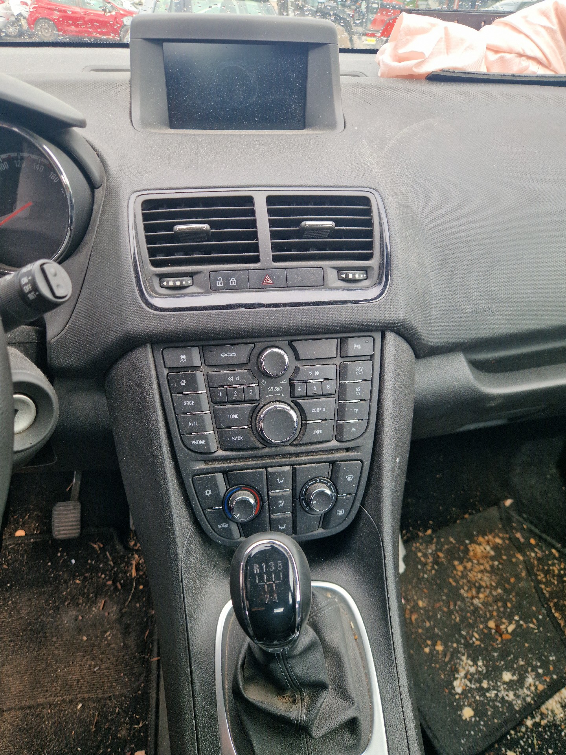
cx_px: 283
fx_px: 501
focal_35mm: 23
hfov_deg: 58.9
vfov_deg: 73.9
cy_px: 378
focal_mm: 5.4
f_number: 1.8
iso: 50
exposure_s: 1/112
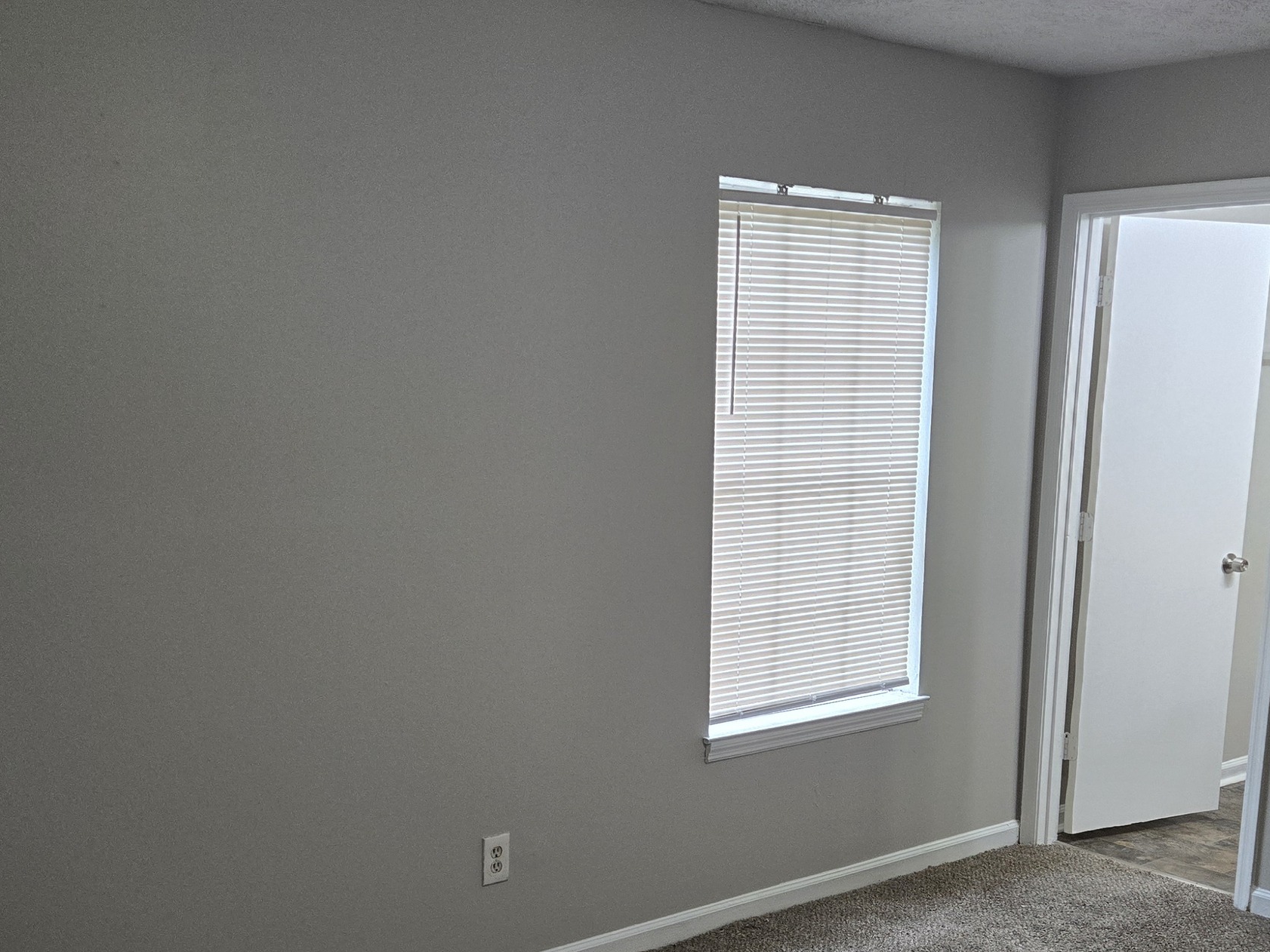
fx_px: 1541
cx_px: 667
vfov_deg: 33.7
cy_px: 700
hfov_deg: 44.8
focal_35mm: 42
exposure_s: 1/120
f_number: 1.8
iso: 250
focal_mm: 5.4
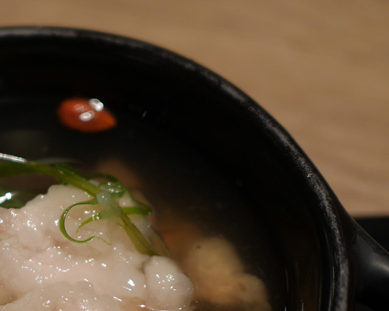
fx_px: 760
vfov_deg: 22.3
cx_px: 2
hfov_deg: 27.2
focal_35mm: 66
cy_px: 305
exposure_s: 1/60
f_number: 1.7
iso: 200
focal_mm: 15
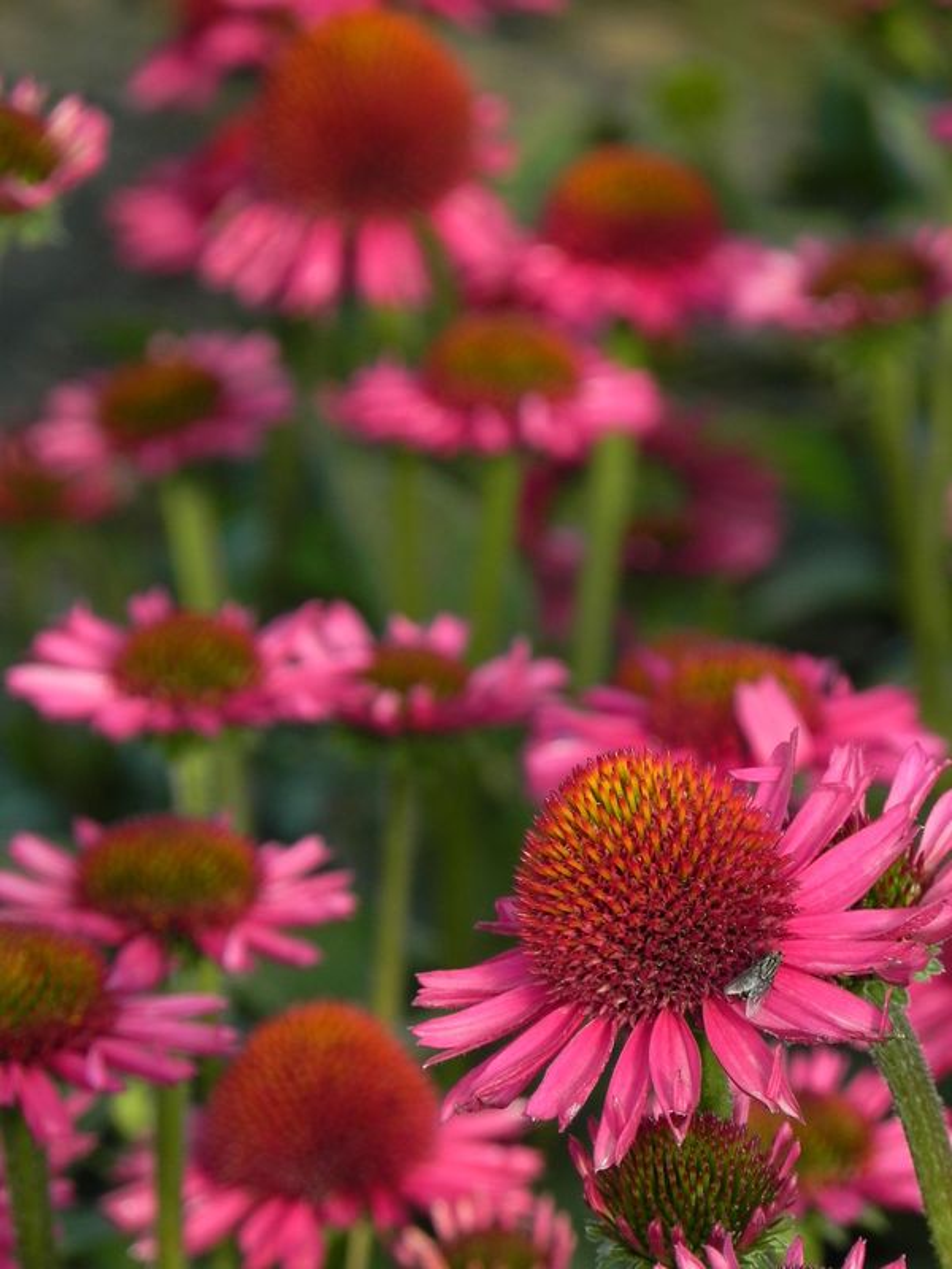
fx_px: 15584
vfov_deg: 4.7
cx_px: 476
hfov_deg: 3.5
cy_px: 634
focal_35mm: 425
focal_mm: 75.7
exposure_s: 1/320
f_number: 5
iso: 160
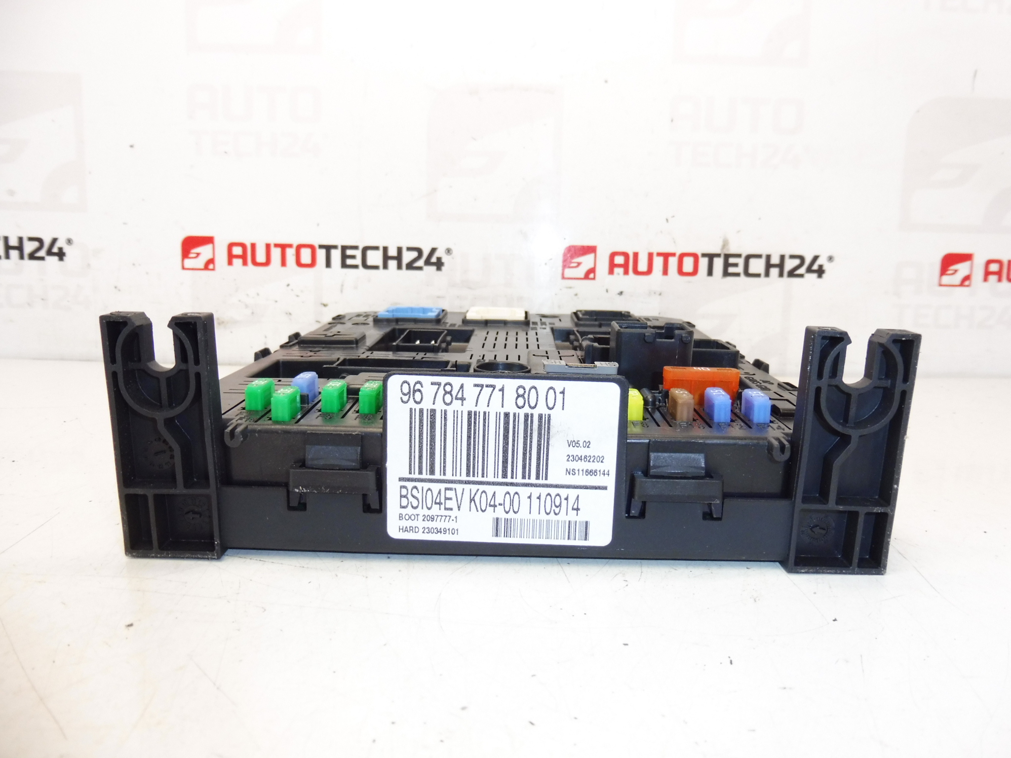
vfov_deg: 54.9
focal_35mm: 25
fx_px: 730
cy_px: 379
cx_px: 506
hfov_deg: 69.4
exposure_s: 1/60
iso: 200
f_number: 3.5
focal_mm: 4.4
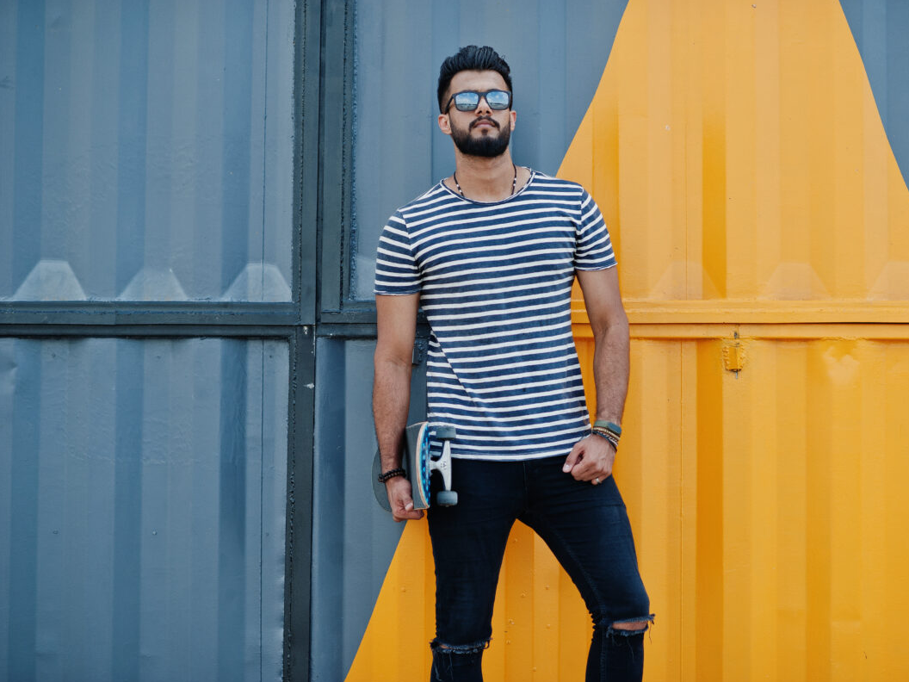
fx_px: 2442
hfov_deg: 21.1
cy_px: 342
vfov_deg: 15.9
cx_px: 516
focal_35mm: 93
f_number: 2.5
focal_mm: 85
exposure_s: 1/1600
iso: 200
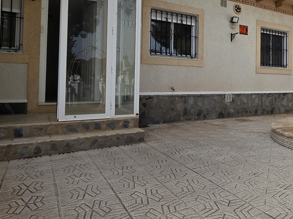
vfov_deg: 47.6
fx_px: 245
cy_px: 77
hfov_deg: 56.1
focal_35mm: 29
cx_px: 244
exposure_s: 1/1663
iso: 50
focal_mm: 2.2
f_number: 2.2
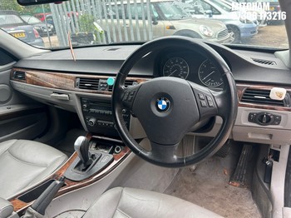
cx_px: 146
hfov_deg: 67.3
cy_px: 109
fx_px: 218
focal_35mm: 26
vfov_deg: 53.0
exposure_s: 1/317
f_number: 1.5
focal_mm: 5.7
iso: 50
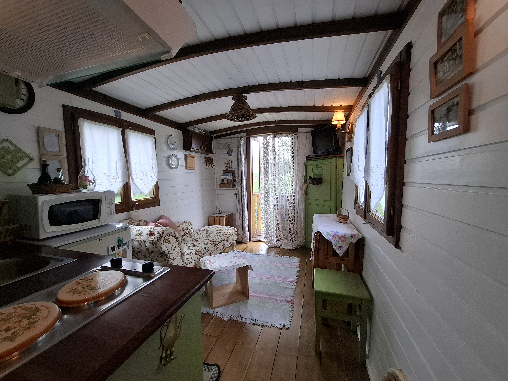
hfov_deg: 106.2
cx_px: 254
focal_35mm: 13
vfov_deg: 89.9
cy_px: 190
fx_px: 191
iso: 40
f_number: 2.2
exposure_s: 1/50
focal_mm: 1.74
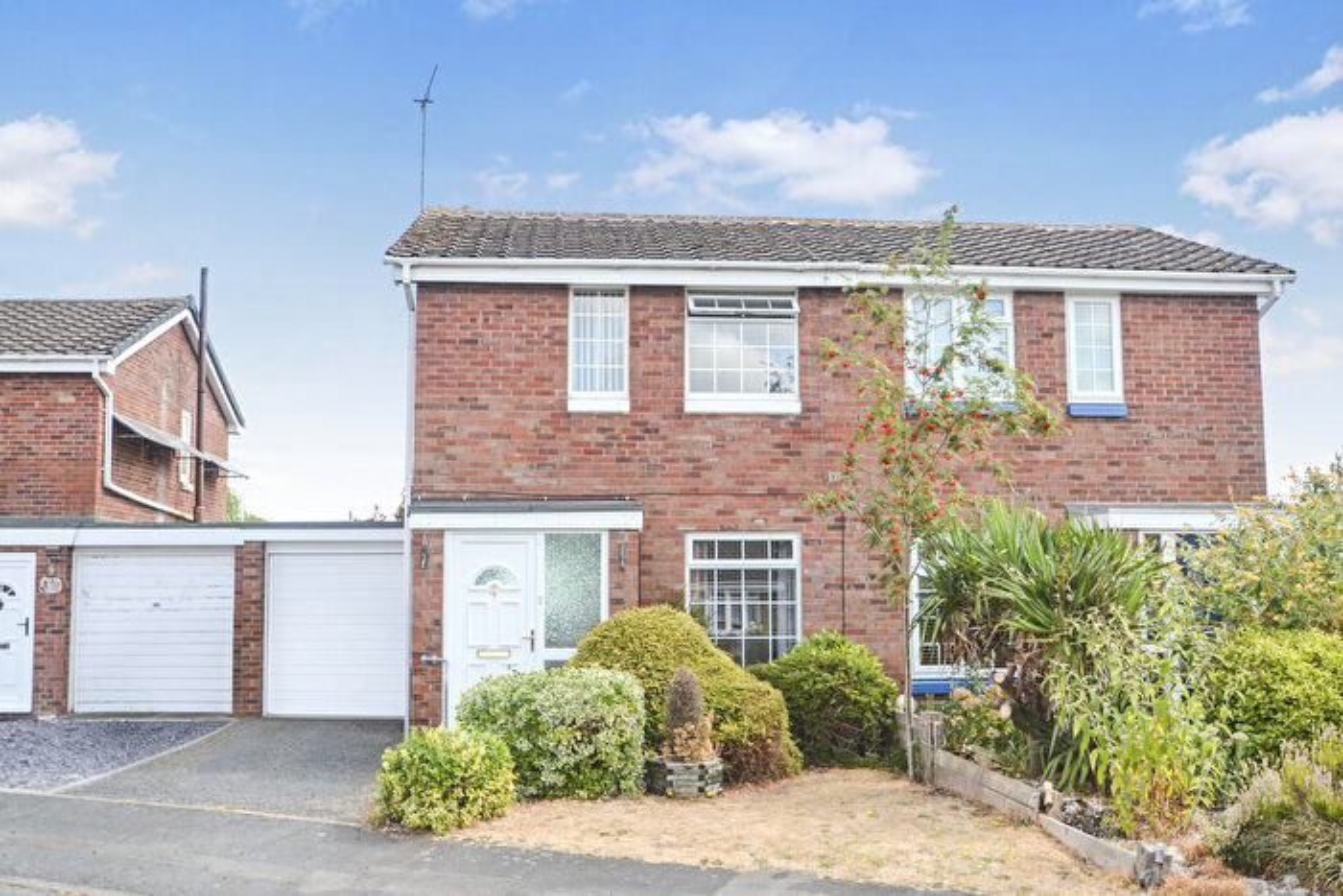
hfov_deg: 59.5
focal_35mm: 32
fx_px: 1175
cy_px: 448
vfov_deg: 41.7
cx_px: 672
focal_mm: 21
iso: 100
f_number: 6.3
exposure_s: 1/200
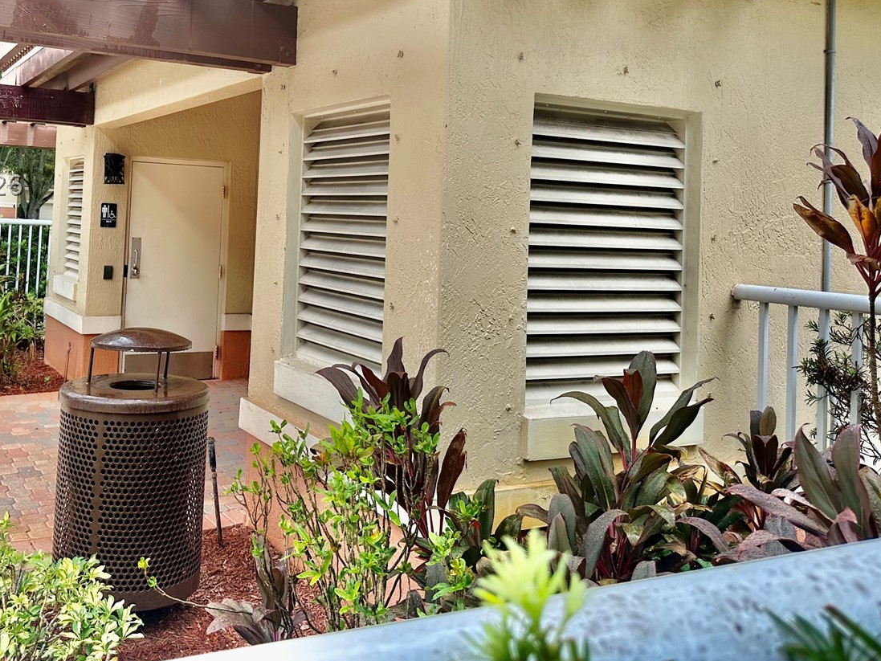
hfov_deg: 51.3
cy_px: 185
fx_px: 891
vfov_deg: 39.8
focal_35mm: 35
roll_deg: -2.6
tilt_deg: +2.8
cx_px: 269
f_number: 1.78
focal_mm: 6.86
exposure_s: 1/426
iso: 80
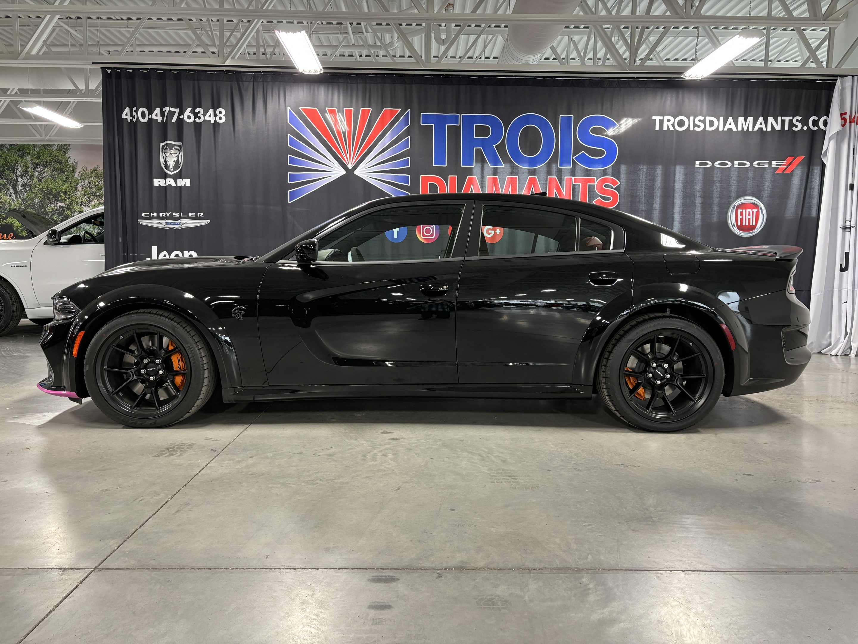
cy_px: 322
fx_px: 644
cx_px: 429
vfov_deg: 53.1
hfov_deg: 67.3
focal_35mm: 26
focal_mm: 5.96
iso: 160
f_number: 1.6
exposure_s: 1/60
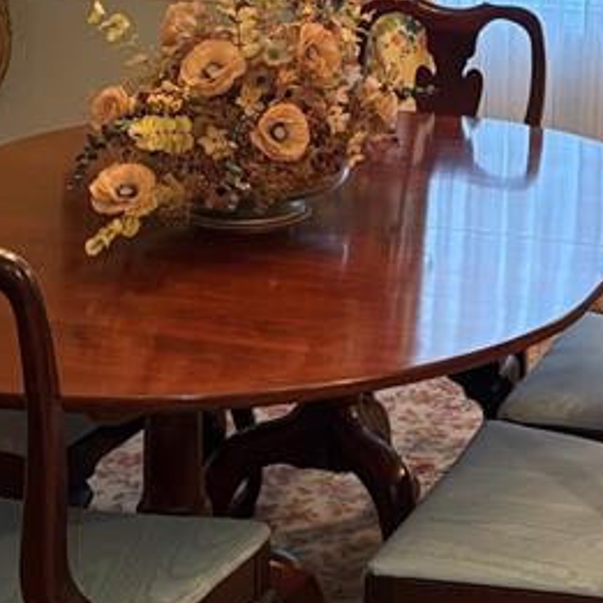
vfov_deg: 19.1
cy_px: 97
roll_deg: -1.2
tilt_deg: -10.6
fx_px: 1774
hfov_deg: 18.7
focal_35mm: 90
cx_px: 638
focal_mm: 5.96
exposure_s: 1/60
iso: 160
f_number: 1.6
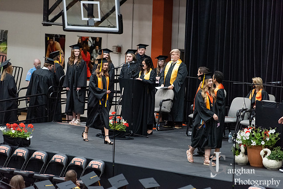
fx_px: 1573
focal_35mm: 200
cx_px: 142
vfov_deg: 6.9
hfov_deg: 10.3
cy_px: 94
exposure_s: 1/250
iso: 2500
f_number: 3.2
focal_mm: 200
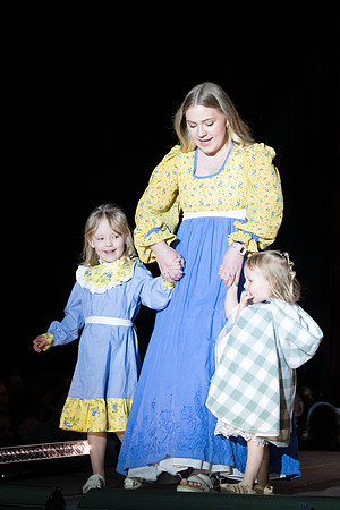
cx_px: 241
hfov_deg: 8.8
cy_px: 289
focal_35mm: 156
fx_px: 2213
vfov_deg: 13.1
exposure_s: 1/250
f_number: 5.6
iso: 1000
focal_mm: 92
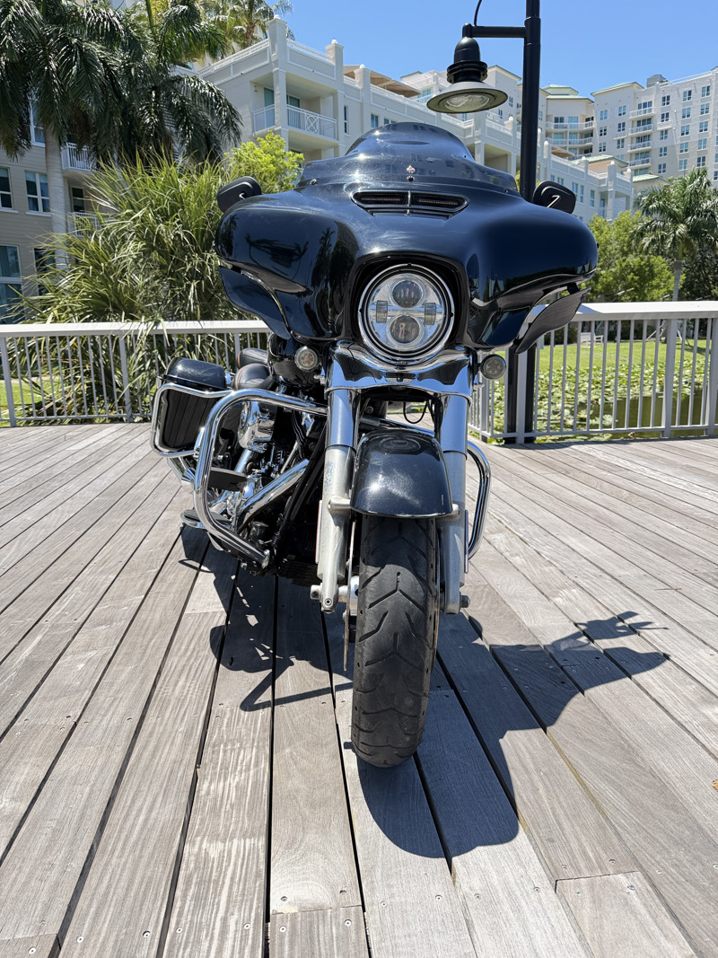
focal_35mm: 24
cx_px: 359
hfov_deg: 56.8
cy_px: 479
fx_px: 664
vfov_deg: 71.6
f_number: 1.78
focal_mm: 6.76
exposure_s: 1/2000
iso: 100
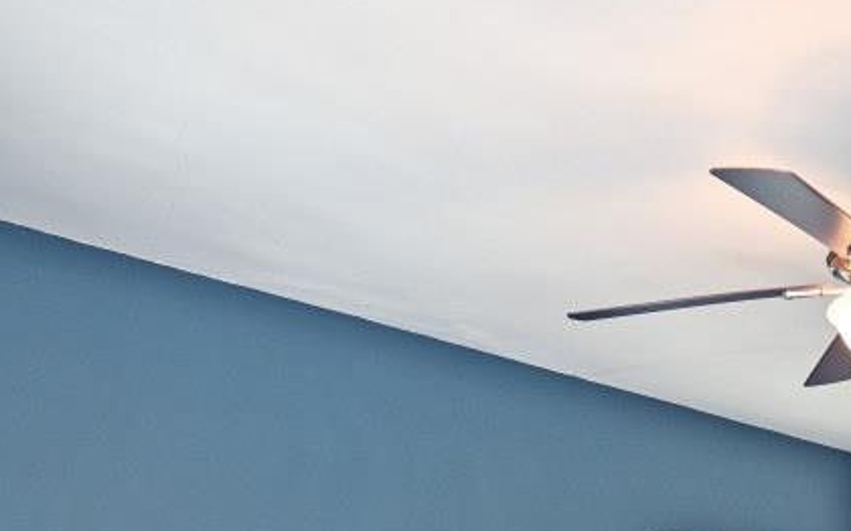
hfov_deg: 37.0
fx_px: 1182
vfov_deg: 22.5
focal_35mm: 51
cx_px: 770
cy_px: 697
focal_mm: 14
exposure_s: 1/60
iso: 320
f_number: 4
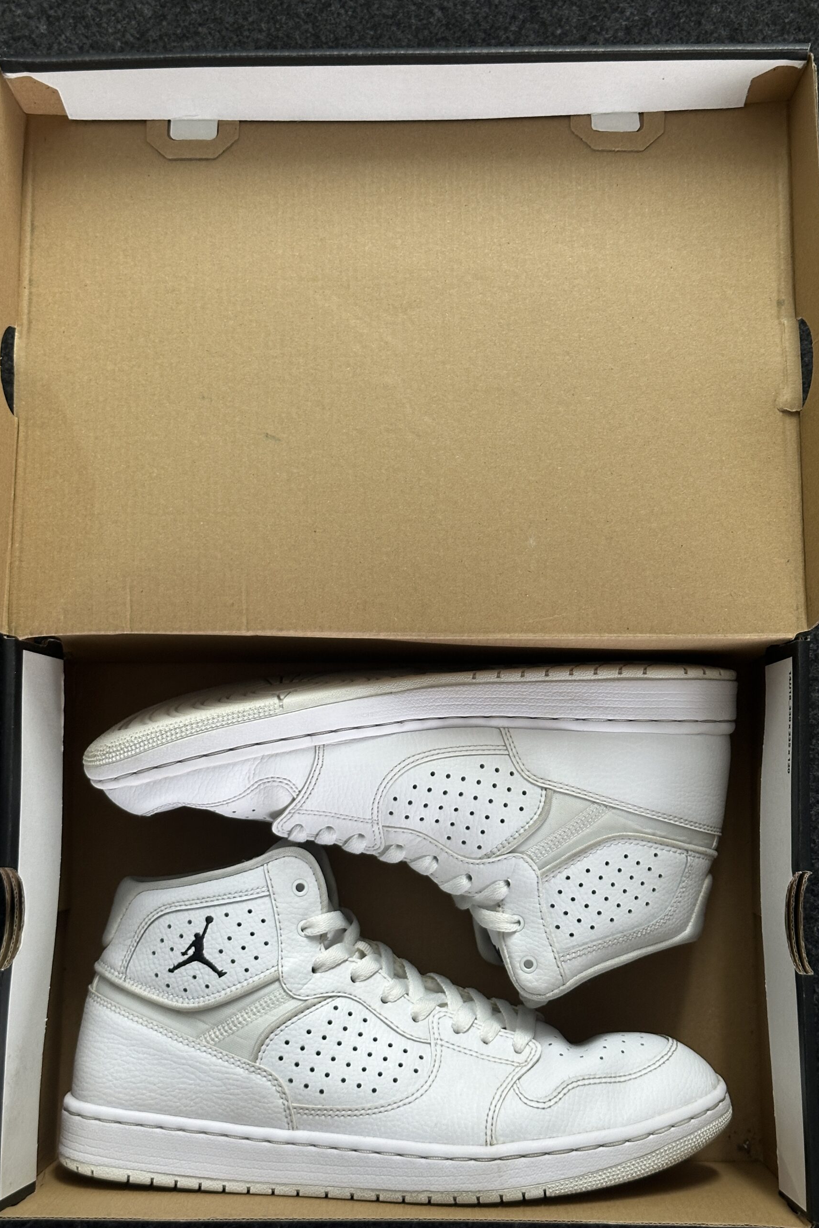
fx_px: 1706
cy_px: 614
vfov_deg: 39.6
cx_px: 422
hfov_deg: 27.0
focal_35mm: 50
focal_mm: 6.86
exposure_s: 1/50
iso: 160
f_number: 1.78
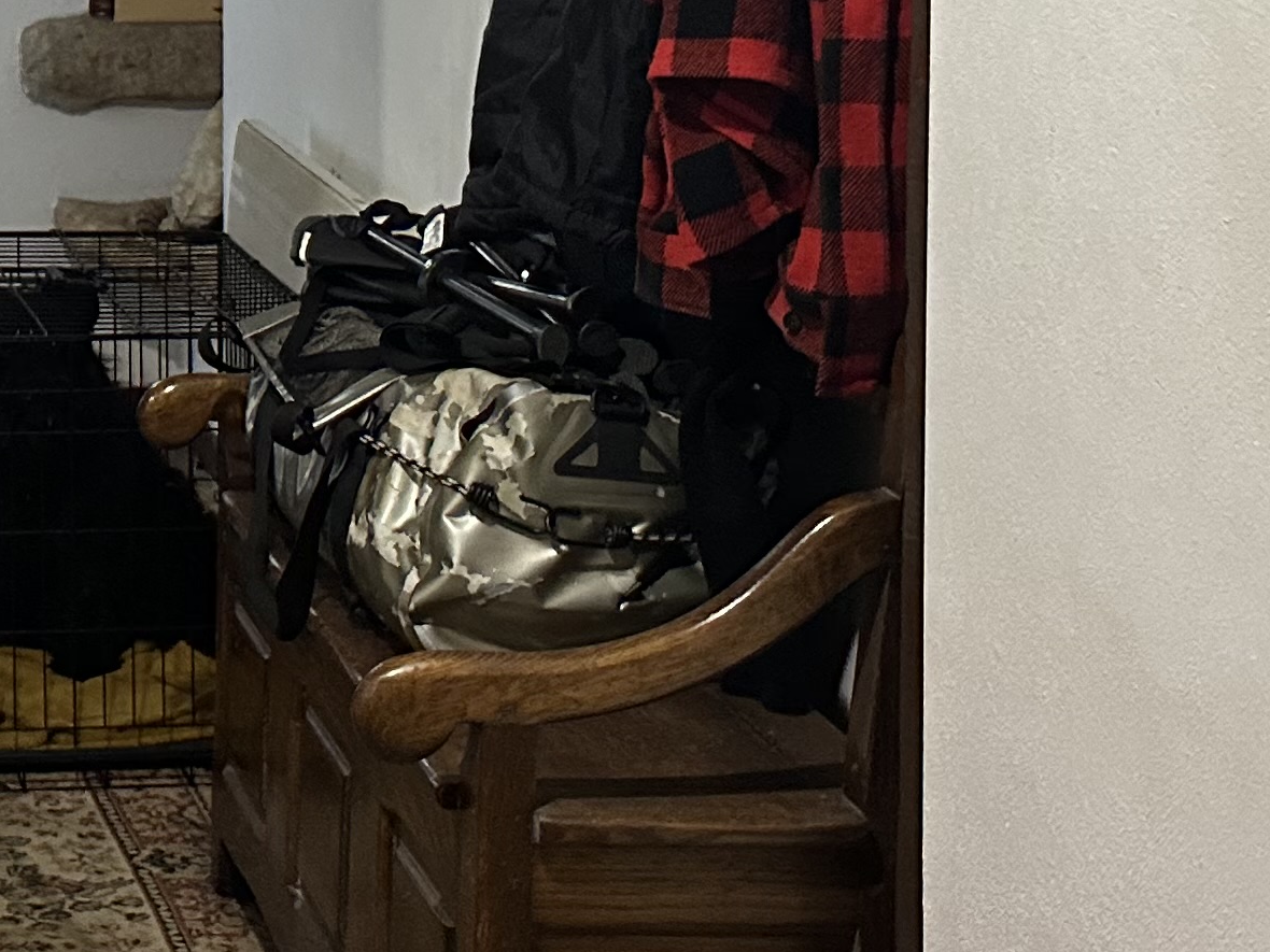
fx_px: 3008
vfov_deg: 17.3
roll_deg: +2.5
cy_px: -136
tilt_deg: -1.9
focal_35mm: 82
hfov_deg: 22.5
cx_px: -125
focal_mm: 6.86
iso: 400
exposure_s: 1/50
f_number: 1.78
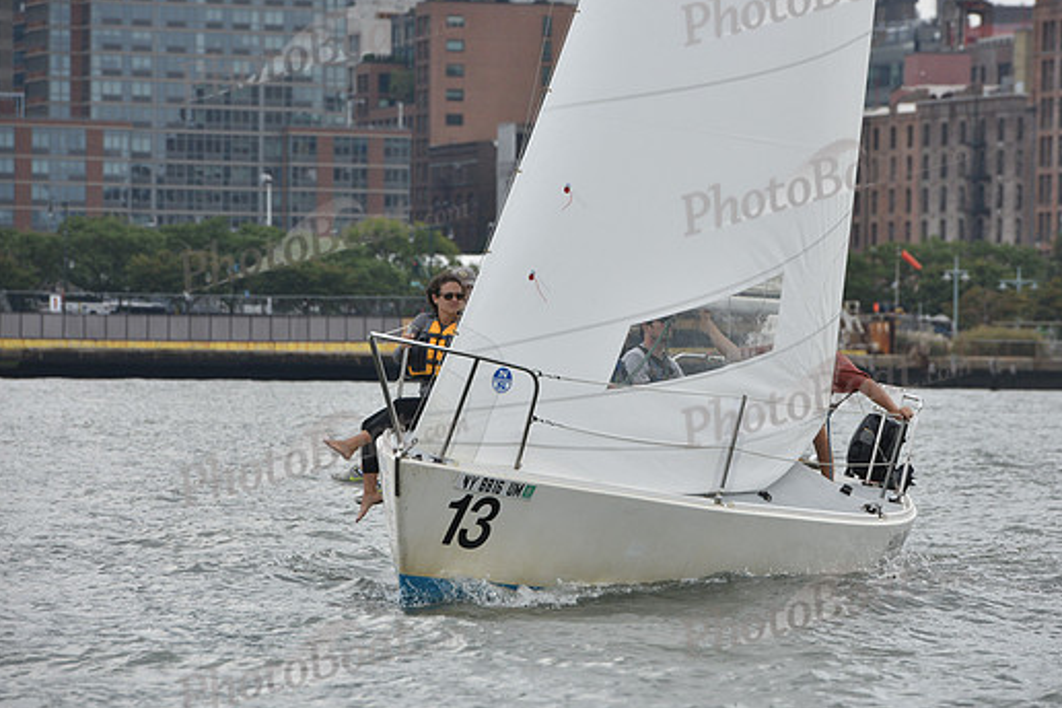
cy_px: 318
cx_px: 576
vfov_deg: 6.1
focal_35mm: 225
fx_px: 6637
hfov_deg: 9.1
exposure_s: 1/1250
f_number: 8
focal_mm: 200
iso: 320
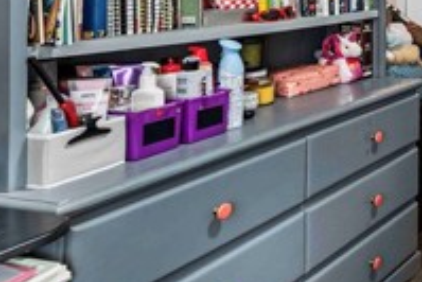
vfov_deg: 27.7
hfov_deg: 31.0
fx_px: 528
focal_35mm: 45
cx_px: 581
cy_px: -16
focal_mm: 14
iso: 100
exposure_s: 4
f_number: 8
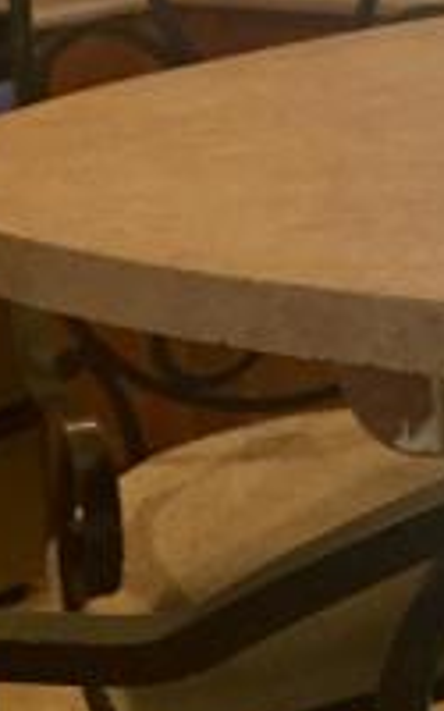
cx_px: 806
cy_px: 14
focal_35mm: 118
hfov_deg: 10.4
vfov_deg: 17.3
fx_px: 2285
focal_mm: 4.15
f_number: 2.2
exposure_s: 1/30
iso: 160
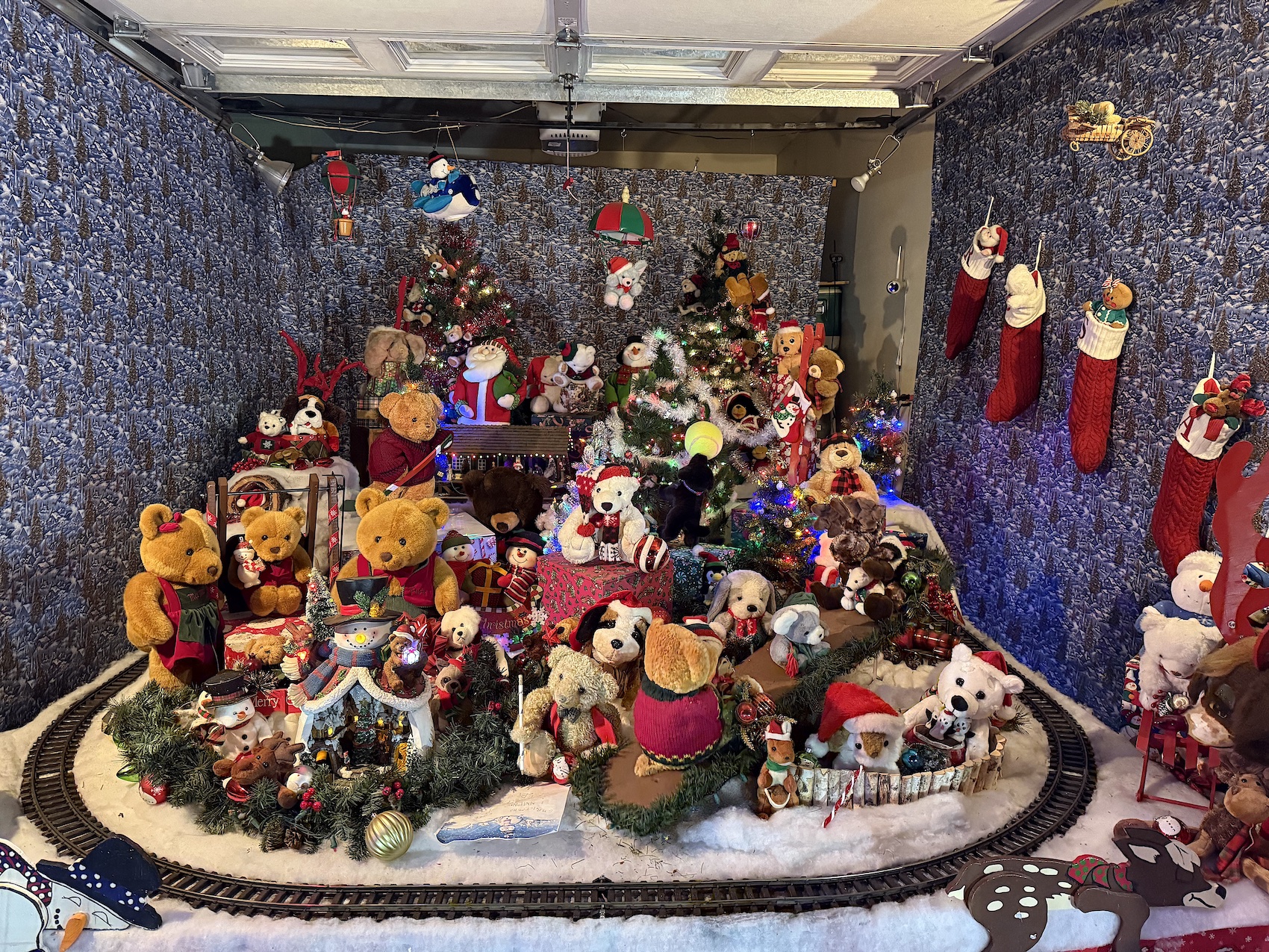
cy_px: 476
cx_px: 634
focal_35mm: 24
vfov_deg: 56.8
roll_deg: -0.6
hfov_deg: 71.6
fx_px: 880
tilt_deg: -6.9
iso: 800
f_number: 1.78
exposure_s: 1/40
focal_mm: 6.76
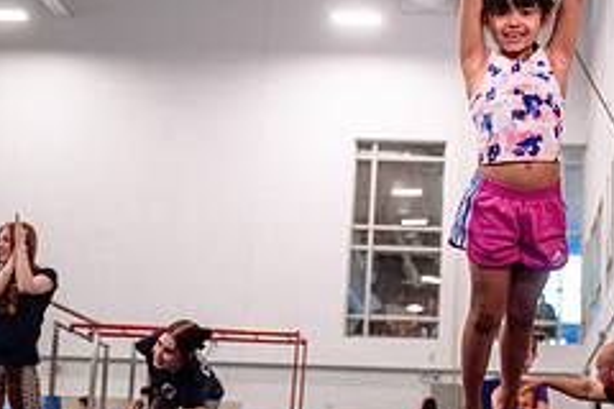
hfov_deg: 22.1
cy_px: 131
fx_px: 1552
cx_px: 478
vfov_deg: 15.0
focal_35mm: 91
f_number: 2.8
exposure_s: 1/400
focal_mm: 34
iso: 1600
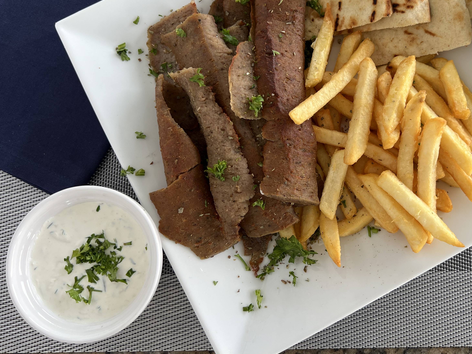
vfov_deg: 39.5
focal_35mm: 36
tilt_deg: -82.4
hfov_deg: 50.7
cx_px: 303
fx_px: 491
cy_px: 140
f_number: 1.5
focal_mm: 5.7
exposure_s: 1/190
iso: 40
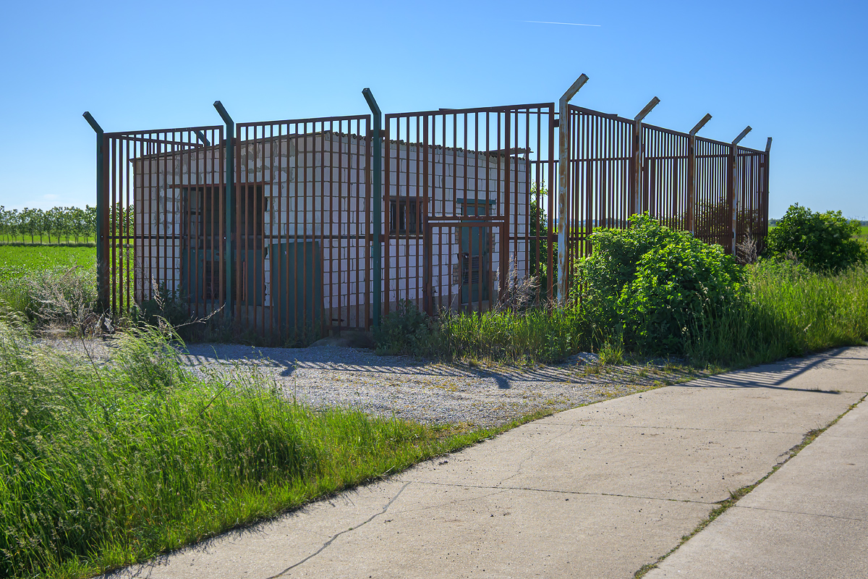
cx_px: 434
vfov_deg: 33.6
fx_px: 958
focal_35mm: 40
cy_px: 290
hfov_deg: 48.7
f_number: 8
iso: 200
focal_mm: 26.5
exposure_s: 1/500
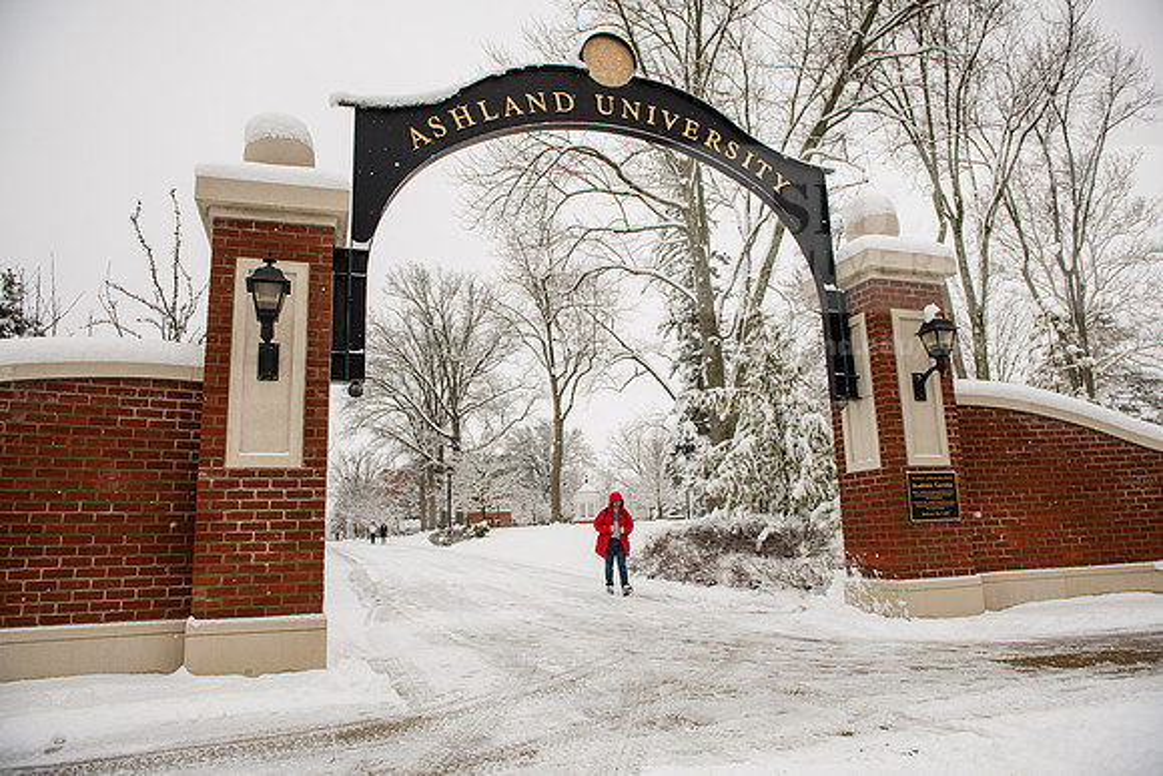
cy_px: 388
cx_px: 582
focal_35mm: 24
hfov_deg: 73.7
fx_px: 775
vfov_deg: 53.2
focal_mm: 24
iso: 125
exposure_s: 1/500
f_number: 4
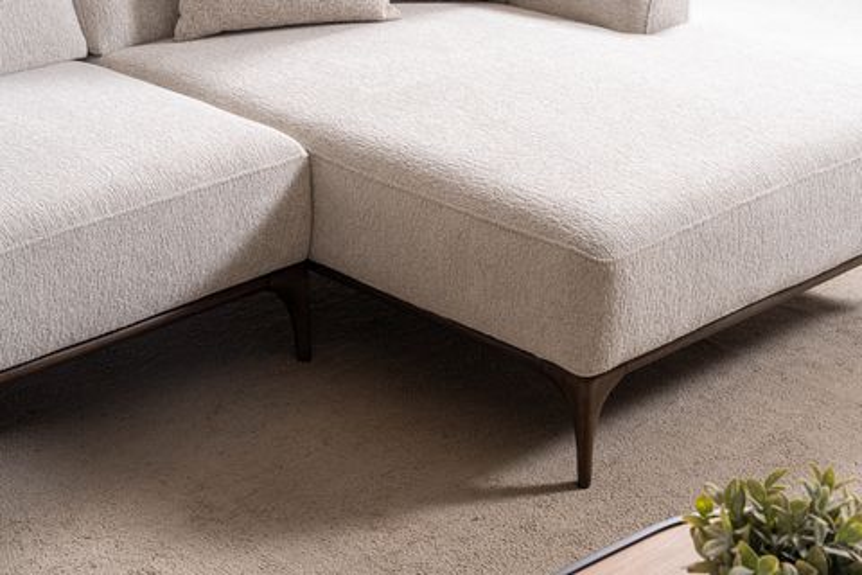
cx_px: 431
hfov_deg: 28.8
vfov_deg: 19.5
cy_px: 288
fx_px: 1676
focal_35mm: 70
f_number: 13
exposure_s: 1/125
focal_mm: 70
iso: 100
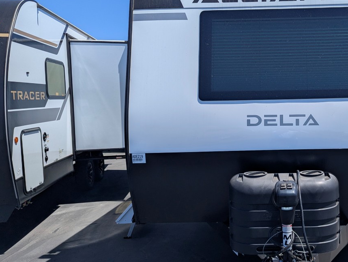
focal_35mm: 39
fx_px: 393
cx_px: 274
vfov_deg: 36.9
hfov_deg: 45.6
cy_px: 126
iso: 51
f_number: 1.85
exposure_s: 1/3425
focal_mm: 6.81
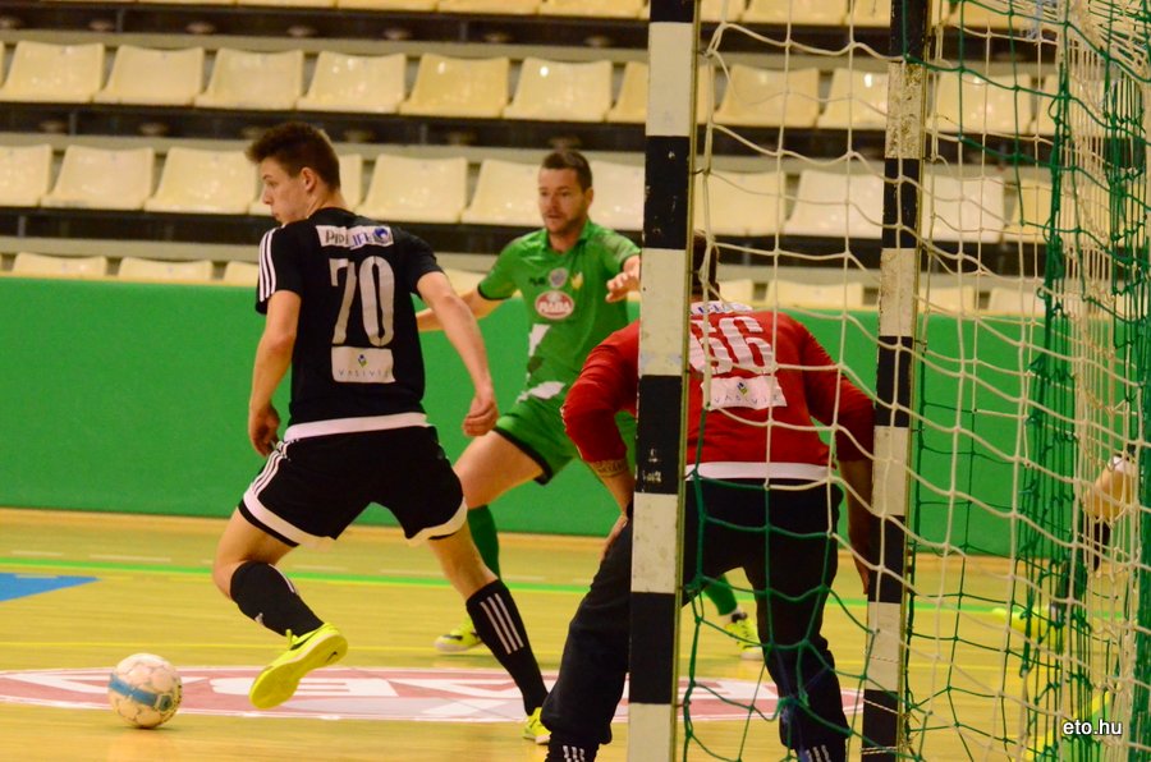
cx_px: 576
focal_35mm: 188
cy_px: 381
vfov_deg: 7.3
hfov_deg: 11.0
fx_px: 5982
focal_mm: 125
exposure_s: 1/500
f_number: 5.6
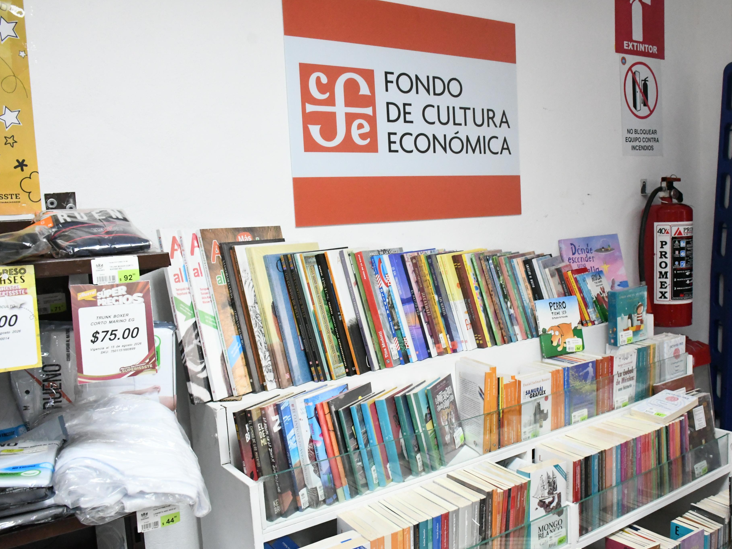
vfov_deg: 43.0
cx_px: 416
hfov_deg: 55.2
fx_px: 698
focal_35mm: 33
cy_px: 275
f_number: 7.1
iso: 8000
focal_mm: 20
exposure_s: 1/100
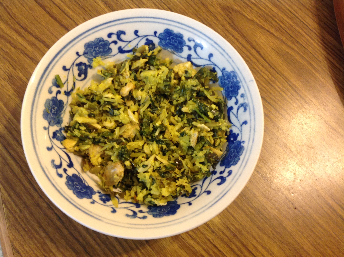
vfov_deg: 40.6
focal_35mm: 35
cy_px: 128
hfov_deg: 52.7
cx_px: 172
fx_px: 347
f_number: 2.4
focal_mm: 4.28
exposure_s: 1/15
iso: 160
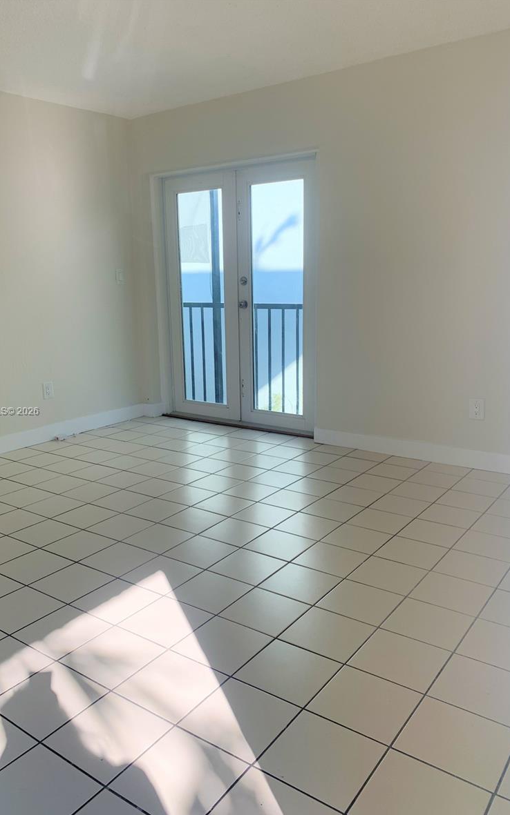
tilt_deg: -11.0
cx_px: 222
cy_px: 412
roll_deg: +2.1
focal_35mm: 28
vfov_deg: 66.5
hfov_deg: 44.4
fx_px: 623
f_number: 1.8
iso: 25
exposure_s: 1/322
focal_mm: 4.25
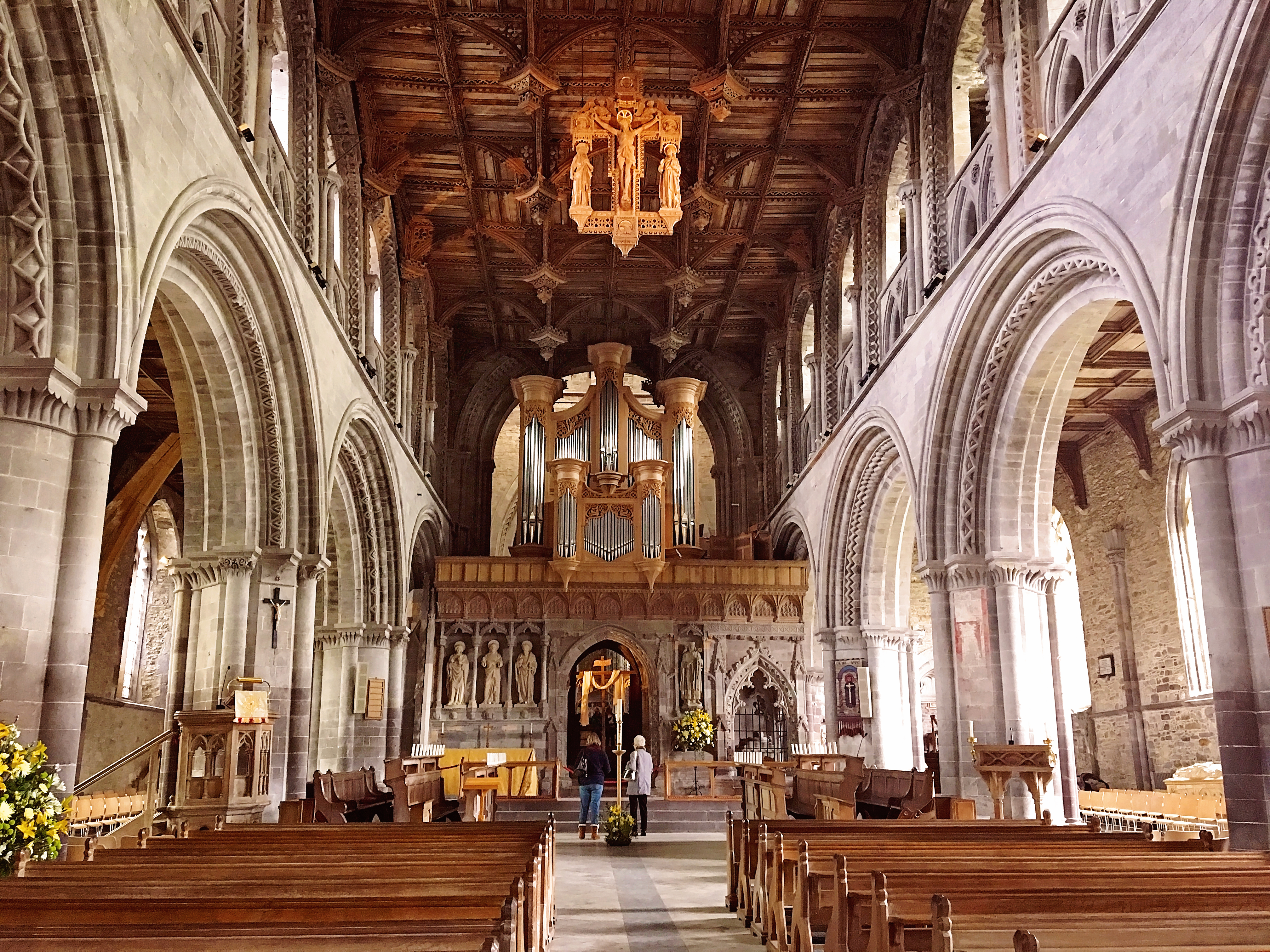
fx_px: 1064
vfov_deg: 48.2
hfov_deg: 61.7
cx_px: 635
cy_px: 476
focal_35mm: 29
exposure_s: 1/25
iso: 200
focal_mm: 4.15
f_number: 2.2
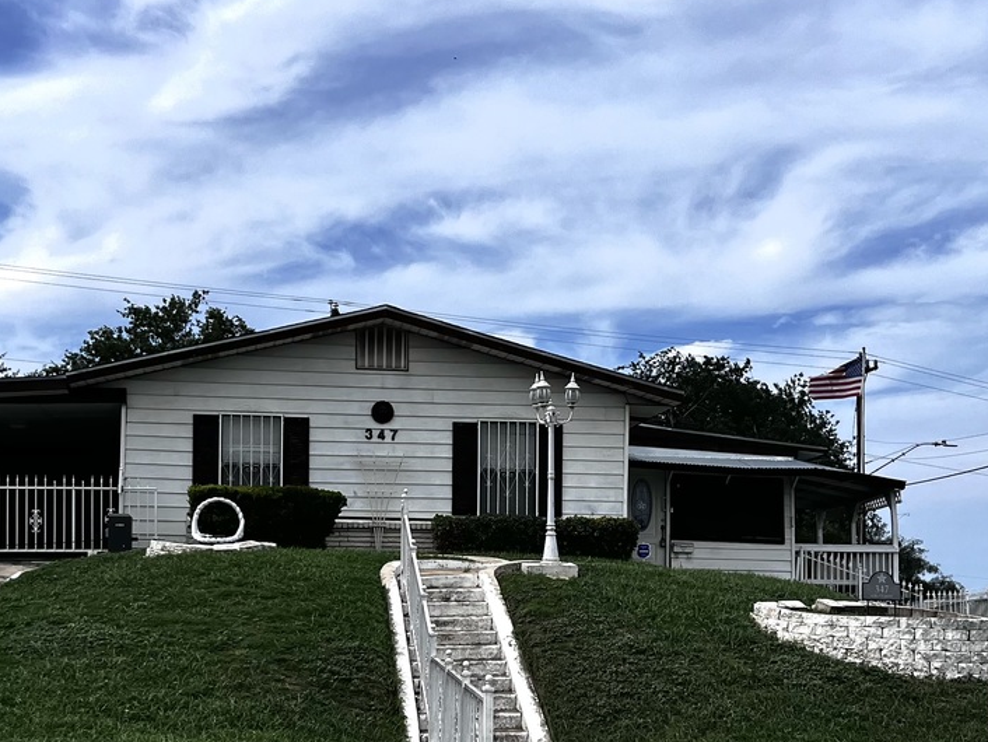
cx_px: 462
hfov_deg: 36.1
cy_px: 536
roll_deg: -0.3
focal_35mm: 53
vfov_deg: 27.2
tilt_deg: +1.3
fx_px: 1513
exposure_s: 1/5848
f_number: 1.6
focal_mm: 5.1
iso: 50
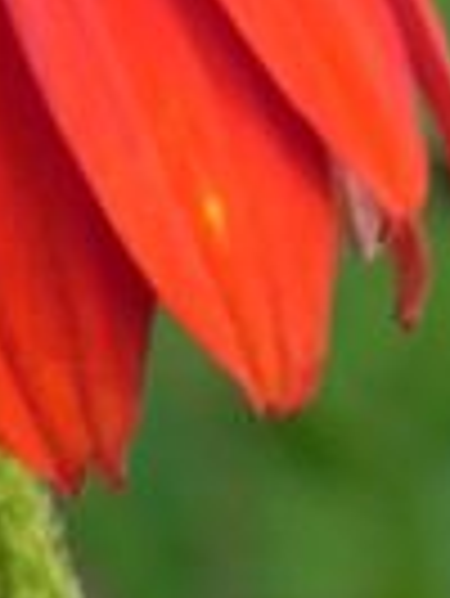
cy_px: 135
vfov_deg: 1.6
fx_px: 22099
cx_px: -508
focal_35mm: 1277
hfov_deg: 1.2
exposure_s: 1/50
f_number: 5
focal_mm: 37.7
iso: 160
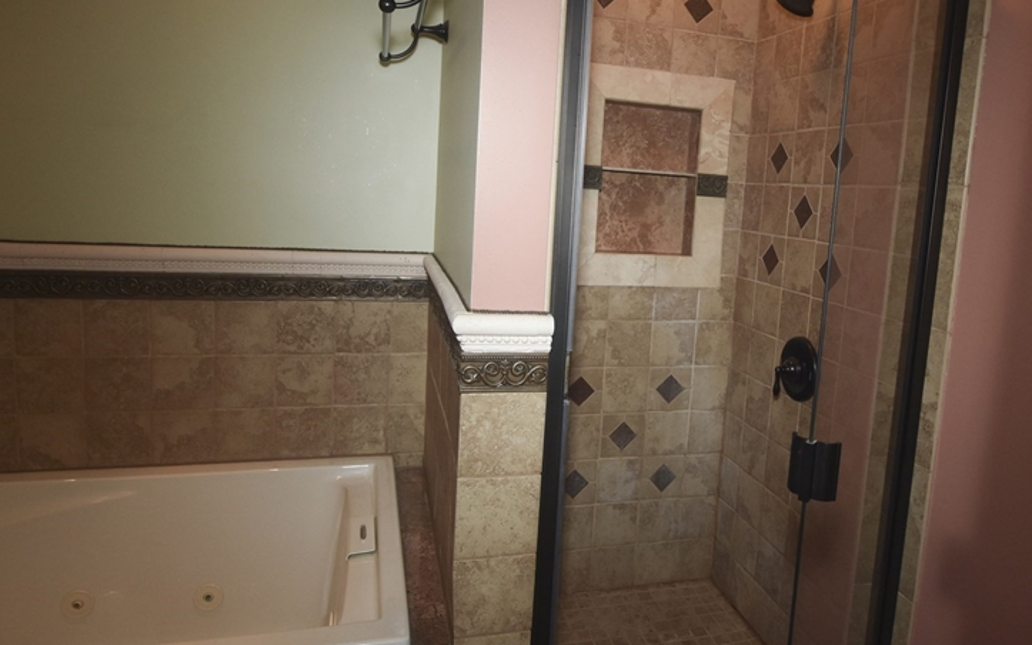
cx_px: 604
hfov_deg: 69.9
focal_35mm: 26
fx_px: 731
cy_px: 288
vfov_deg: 47.5
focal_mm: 12
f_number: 6.3
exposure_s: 1/60
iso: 640
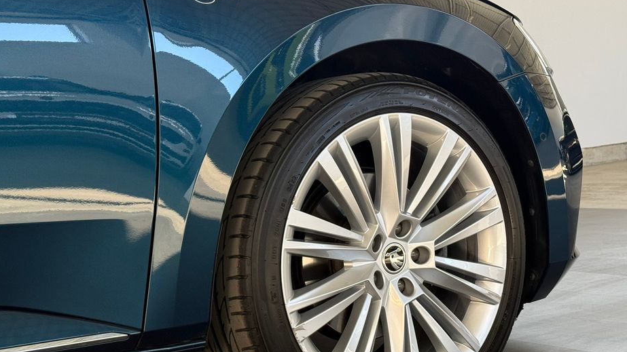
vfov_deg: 20.7
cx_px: 312
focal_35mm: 58
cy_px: 212
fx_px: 964
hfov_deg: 36.0
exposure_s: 1/119
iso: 100
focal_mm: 6.76
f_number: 1.78
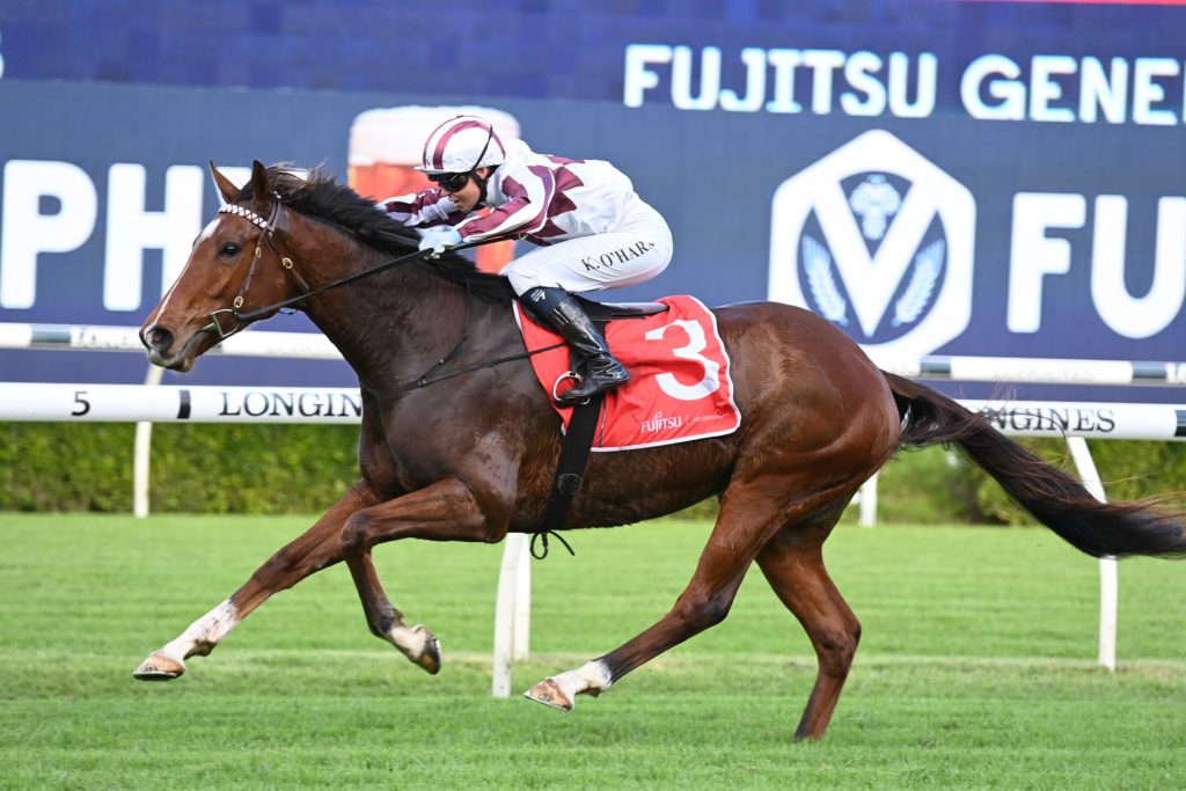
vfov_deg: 4.7
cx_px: 593
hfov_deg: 7.1
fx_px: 9555
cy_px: 396
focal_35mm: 290
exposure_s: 1/1250
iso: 2500
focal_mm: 290
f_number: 5.6
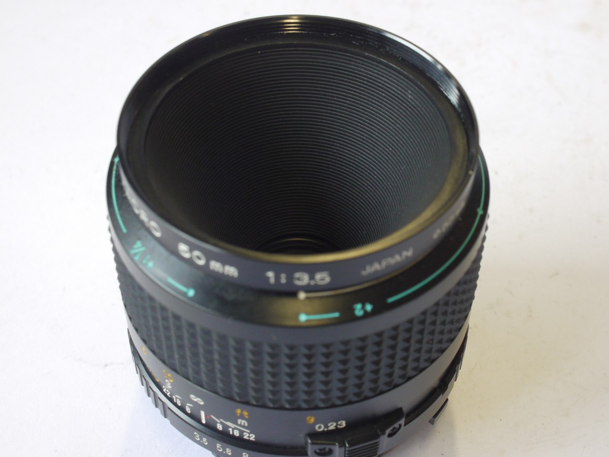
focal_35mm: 60
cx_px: 304
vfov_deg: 24.4
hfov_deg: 32.2
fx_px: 1056
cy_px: 228
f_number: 9
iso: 800
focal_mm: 30
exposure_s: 1/50
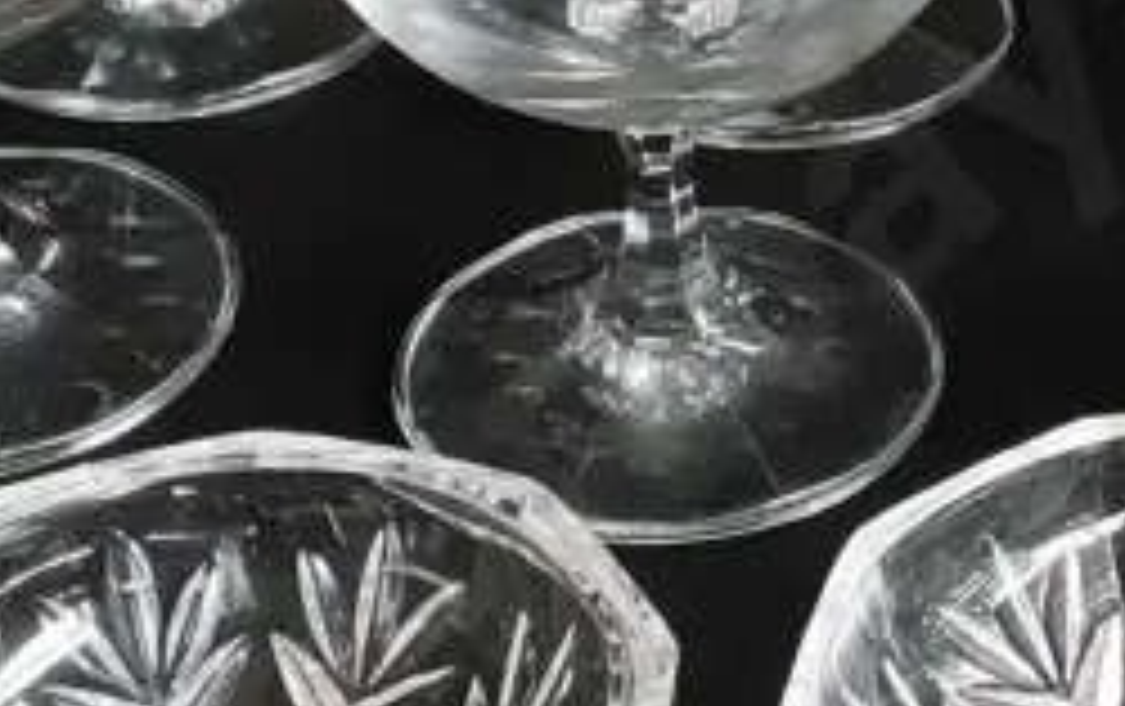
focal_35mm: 117
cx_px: 1066
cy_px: 63
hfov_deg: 17.5
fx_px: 3592
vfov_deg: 11.2
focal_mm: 2.87
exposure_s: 1/100
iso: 125
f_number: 2
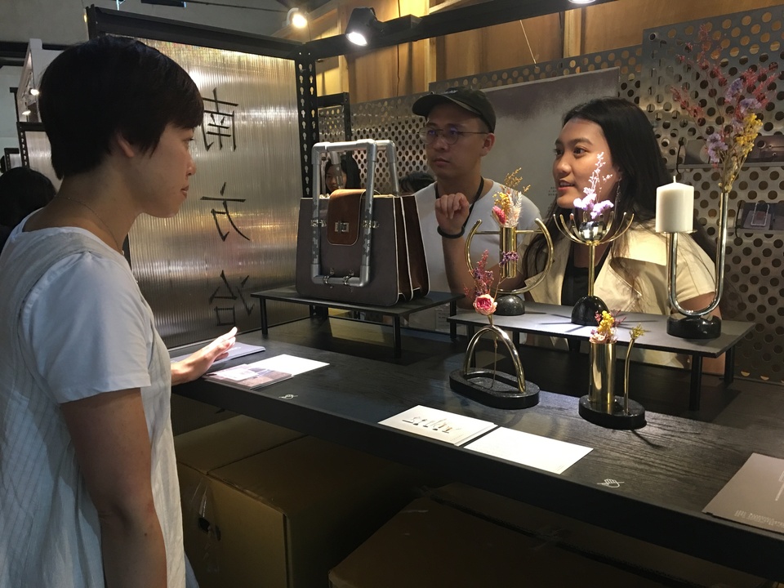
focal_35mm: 29
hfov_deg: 61.7
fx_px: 657
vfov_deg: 48.2
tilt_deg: -8.1
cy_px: 294
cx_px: 392
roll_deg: +2.1
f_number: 2.2
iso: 80
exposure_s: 1/15
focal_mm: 4.15
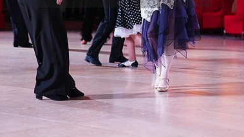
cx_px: 123
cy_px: -14
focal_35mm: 146
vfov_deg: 8.2
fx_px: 944
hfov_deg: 14.7
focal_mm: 91
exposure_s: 1/400
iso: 1600
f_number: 2.8
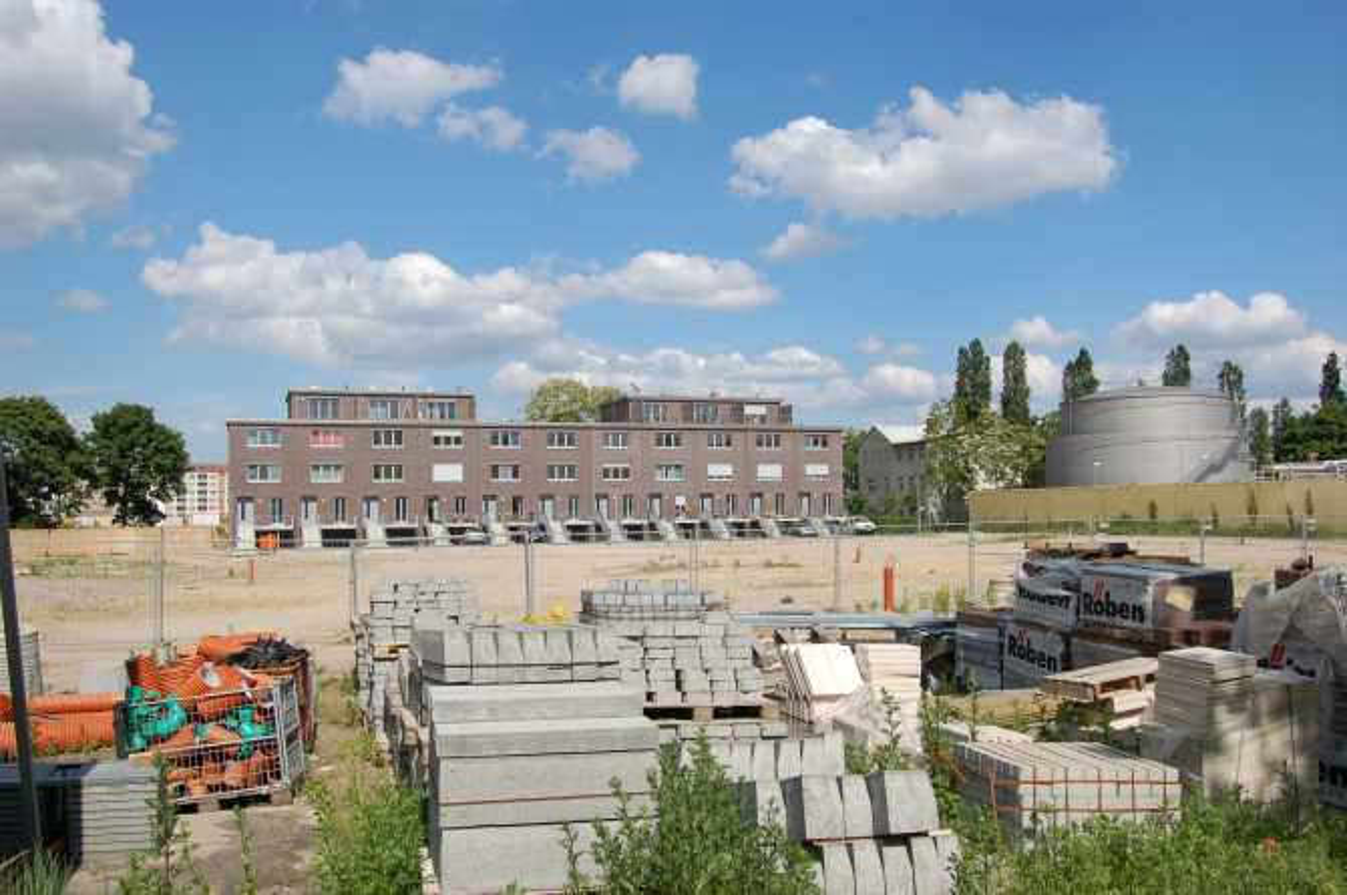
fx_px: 1121
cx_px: 674
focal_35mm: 30
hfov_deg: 62.0
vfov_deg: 43.5
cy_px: 448
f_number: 10
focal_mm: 20
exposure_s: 1/400
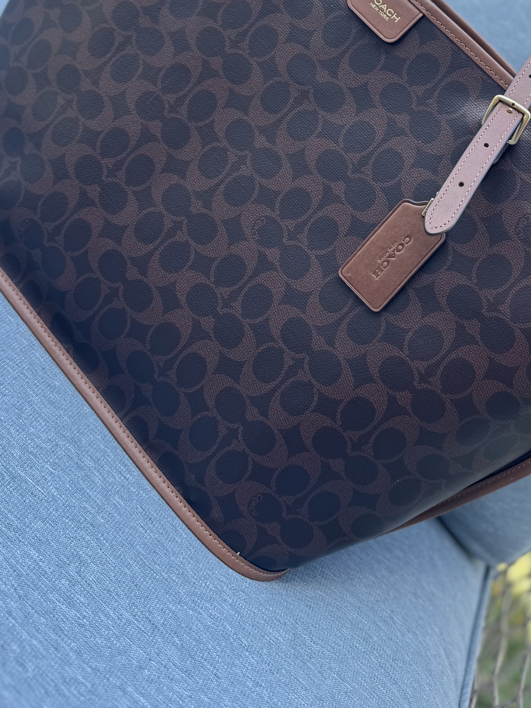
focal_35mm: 44
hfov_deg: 32.7
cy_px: 93
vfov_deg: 40.2
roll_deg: -38.6
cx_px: 339
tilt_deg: -19.8
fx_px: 900
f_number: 1.78
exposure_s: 1/383
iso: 80
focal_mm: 6.76
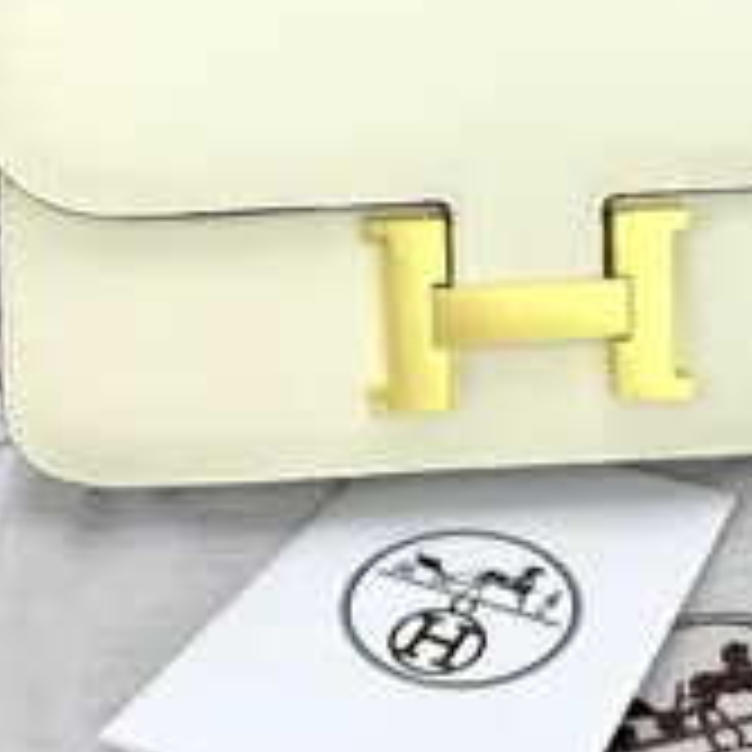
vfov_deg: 27.6
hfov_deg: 27.9
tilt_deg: -26.3
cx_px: 513
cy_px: 158
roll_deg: -0.7
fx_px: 1499
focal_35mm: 61
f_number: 1.78
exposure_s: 1/639
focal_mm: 6.76
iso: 80
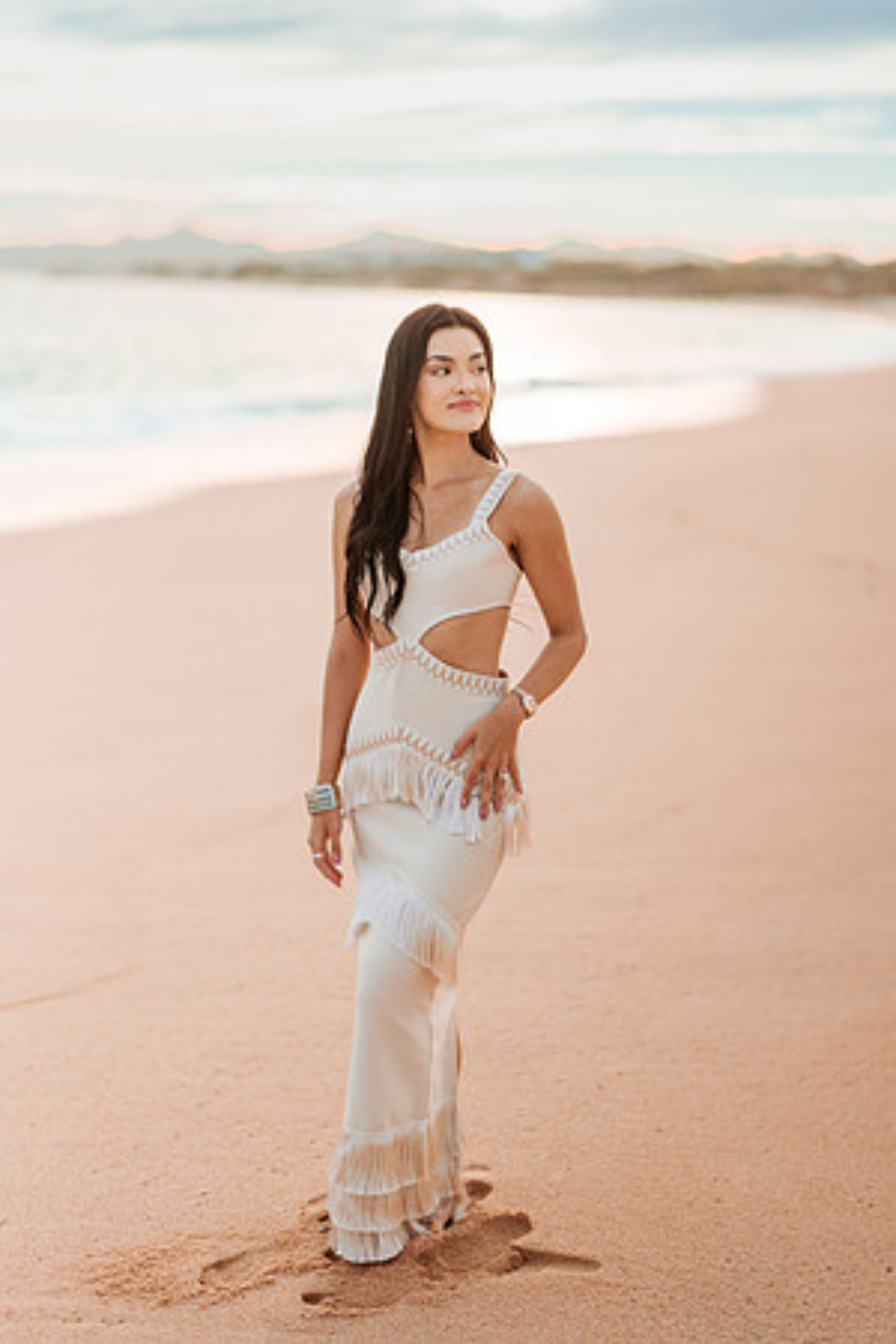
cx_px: 448
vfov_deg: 34.5
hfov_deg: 23.4
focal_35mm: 58
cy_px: 672
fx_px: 2165
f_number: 1.4
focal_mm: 58
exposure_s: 1/6400
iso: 250
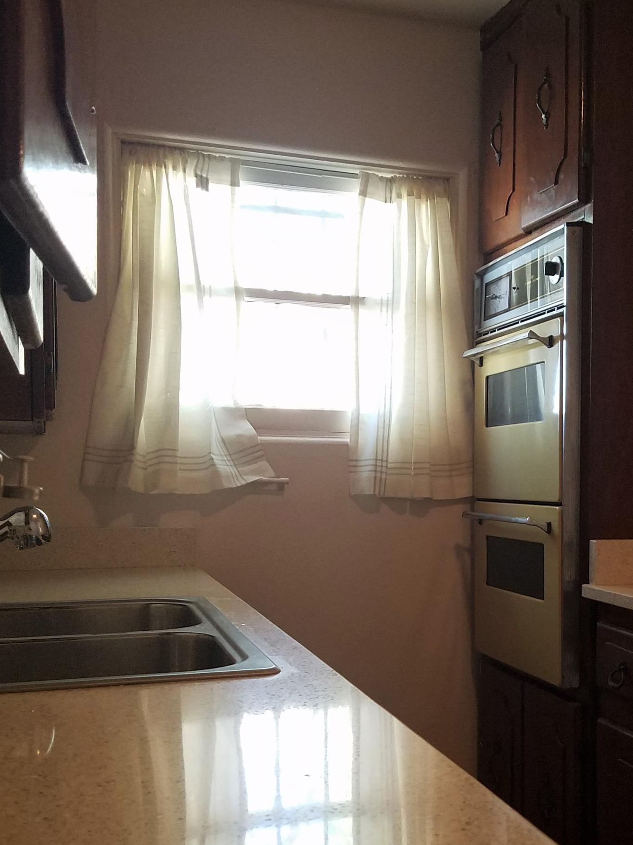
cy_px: 511
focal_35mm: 43
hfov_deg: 32.9
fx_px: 1049
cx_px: 481
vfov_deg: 43.6
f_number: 1.7
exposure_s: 1/60
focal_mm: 4.2
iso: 200
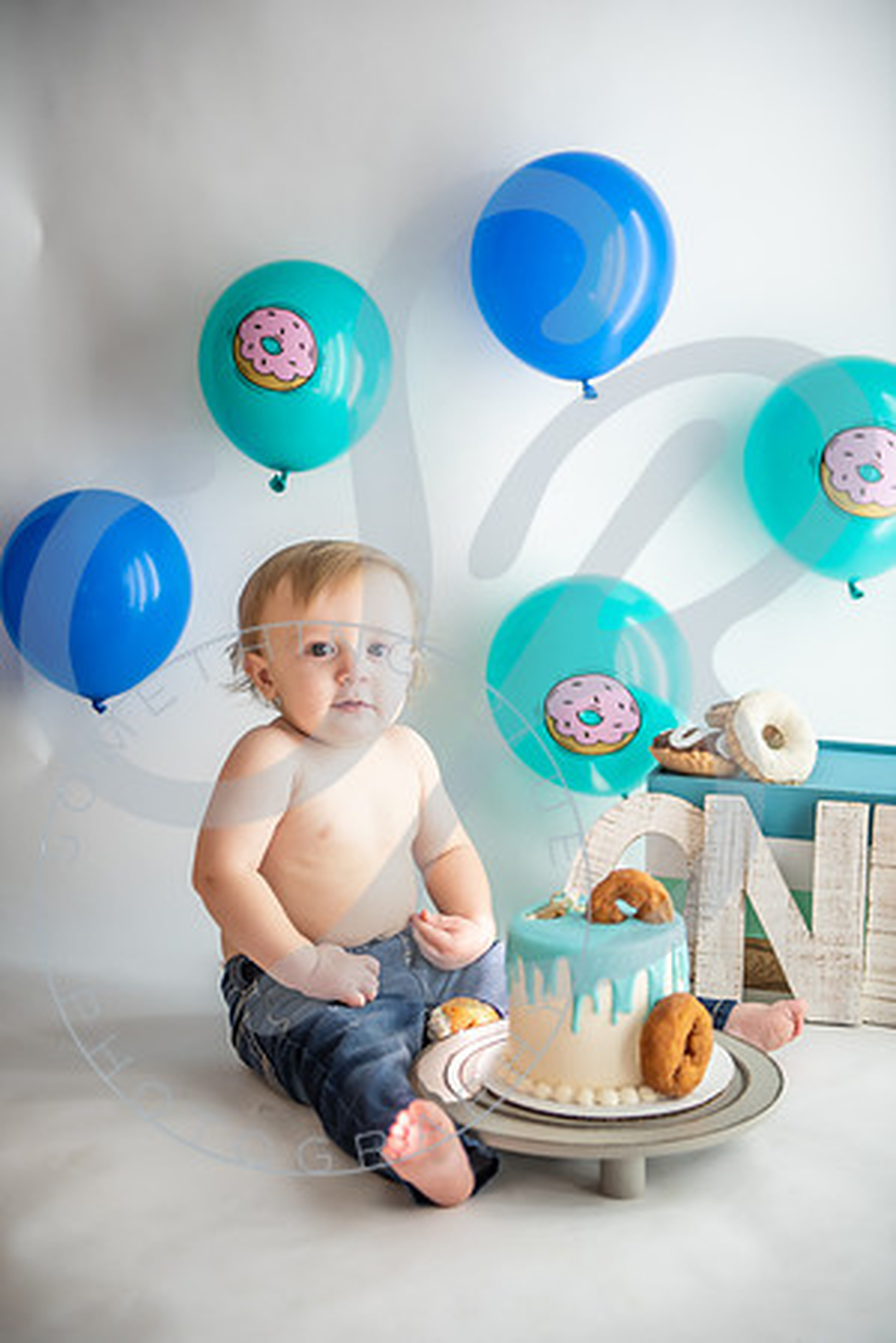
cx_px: 448
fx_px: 2053
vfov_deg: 36.2
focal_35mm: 55
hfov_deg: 24.6
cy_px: 672
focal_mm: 55
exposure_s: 1/200
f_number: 2.8
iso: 320
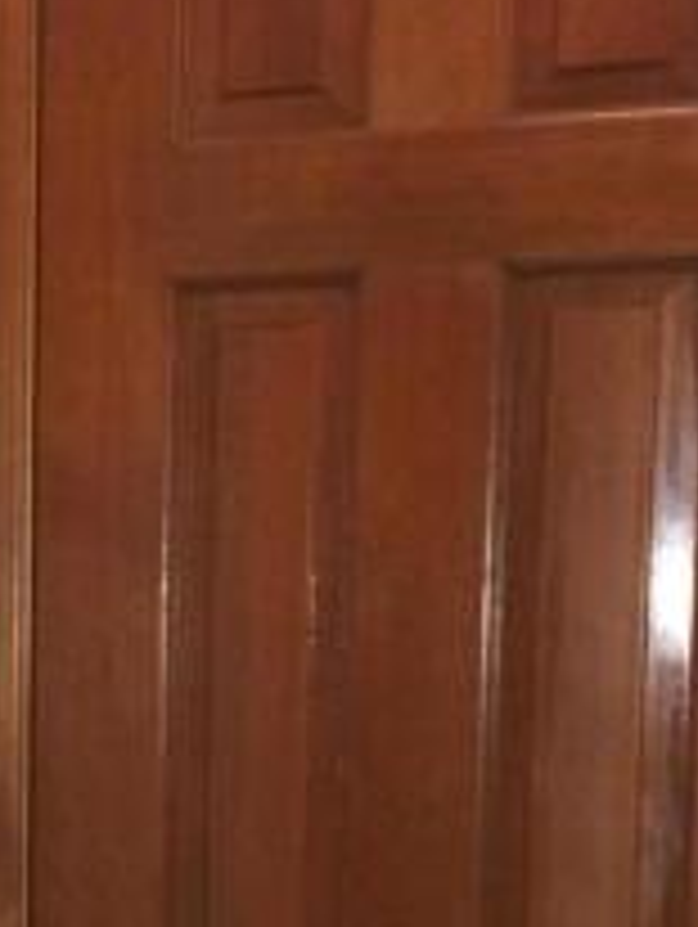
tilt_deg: -8.3
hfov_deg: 13.0
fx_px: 2898
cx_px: -342
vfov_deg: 17.7
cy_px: 972
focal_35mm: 108
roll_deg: +1.2
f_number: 2.2
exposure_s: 1/17
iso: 160
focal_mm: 4.15
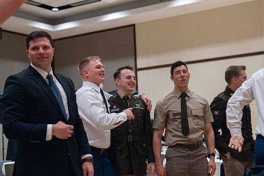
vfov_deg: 22.0
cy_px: 92
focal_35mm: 62
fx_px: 453
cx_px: 160
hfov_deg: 32.4
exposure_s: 1/400
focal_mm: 51
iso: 20000
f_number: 3.5
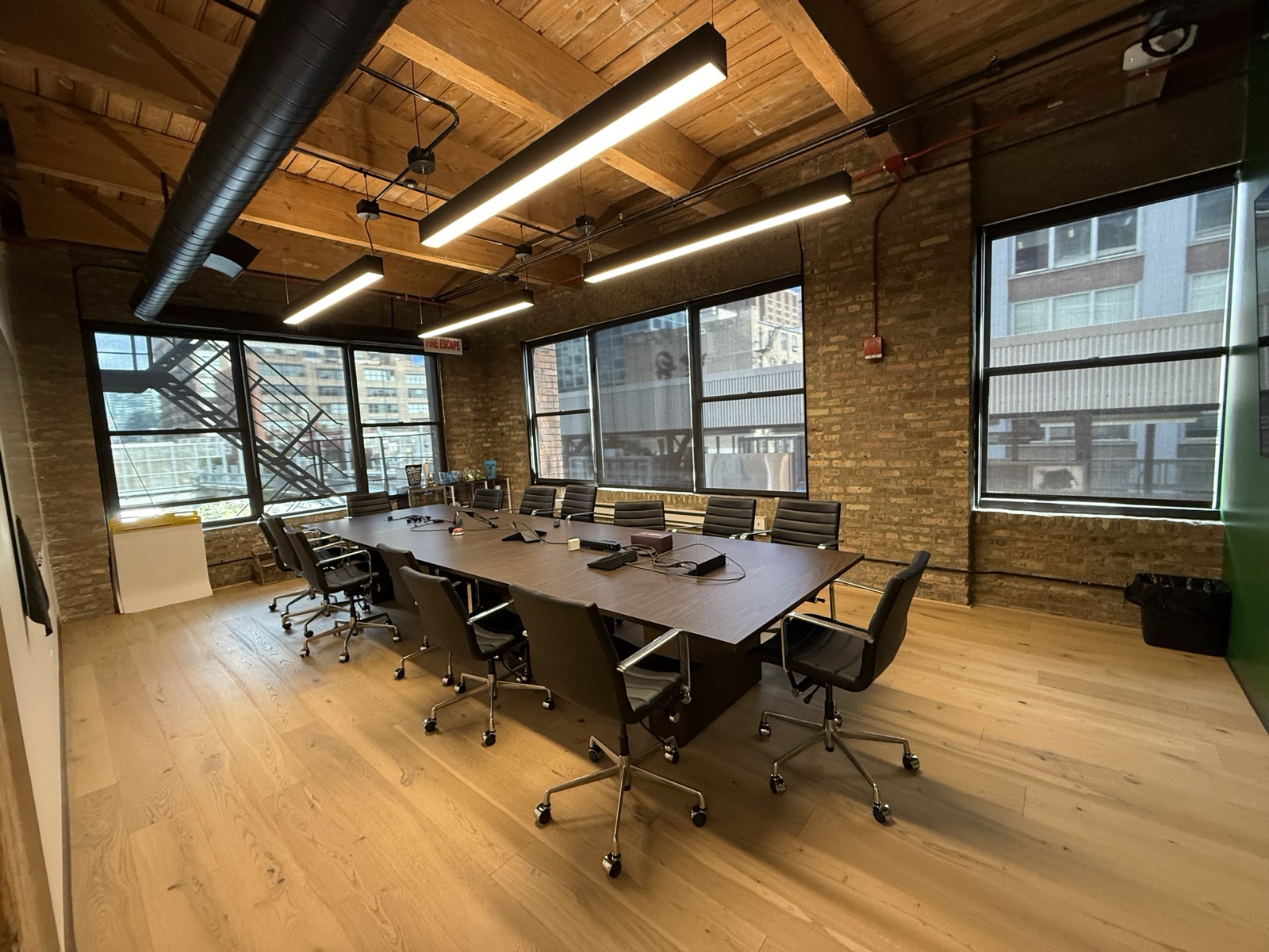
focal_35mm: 14
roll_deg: +2.5
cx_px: 634
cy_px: 476
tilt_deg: -4.8
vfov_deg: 85.7
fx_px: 513
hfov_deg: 102.1
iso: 320
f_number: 2.2
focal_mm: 2.22
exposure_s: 1/80
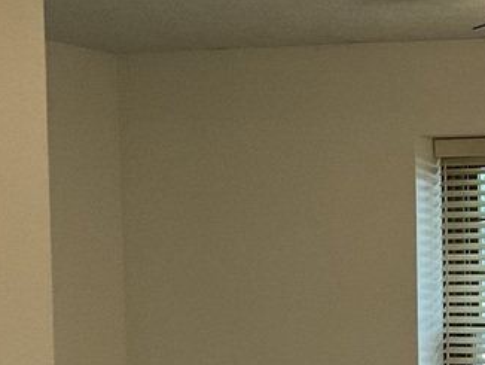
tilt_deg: -3.4
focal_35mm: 128
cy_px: 422
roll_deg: -0.4
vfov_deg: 11.4
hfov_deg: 14.6
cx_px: 674
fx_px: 1795
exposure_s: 1/60
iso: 125
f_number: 1.8
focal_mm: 3
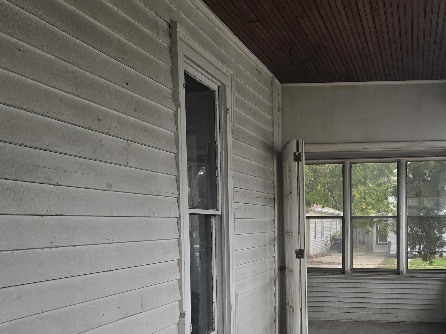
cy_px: 250
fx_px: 567
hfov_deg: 42.1
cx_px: 313
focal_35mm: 44
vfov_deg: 32.3
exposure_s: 1/180
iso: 80
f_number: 1.7
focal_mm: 6.3
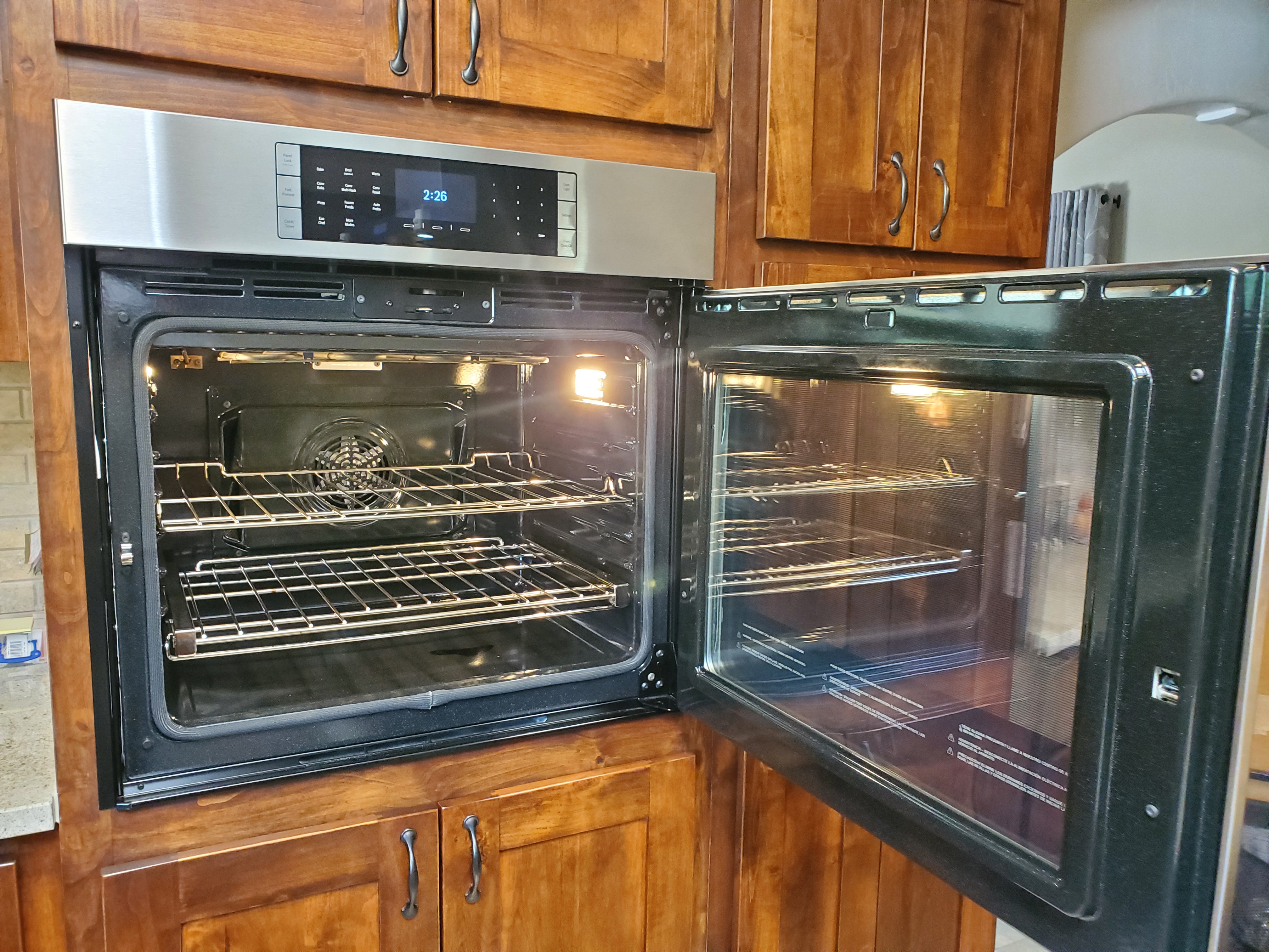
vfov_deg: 53.1
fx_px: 953
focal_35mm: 26
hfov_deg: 67.3
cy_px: 476
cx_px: 634
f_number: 2.4
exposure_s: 1/30
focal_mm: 4.3
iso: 640
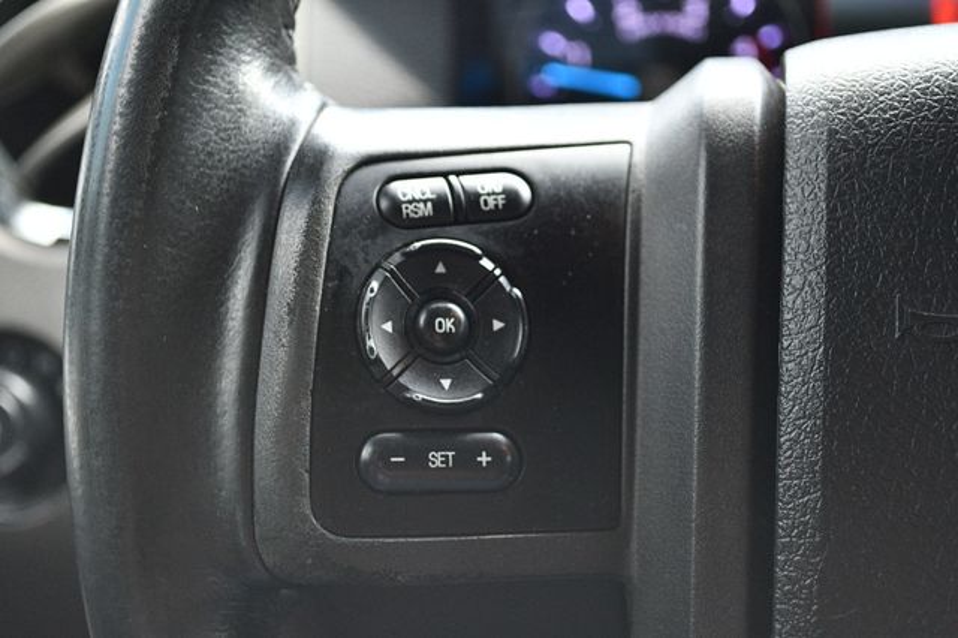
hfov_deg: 35.1
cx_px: 479
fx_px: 1516
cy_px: 319
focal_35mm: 57
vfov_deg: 23.8
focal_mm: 38
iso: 1400
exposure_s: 1/125
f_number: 5
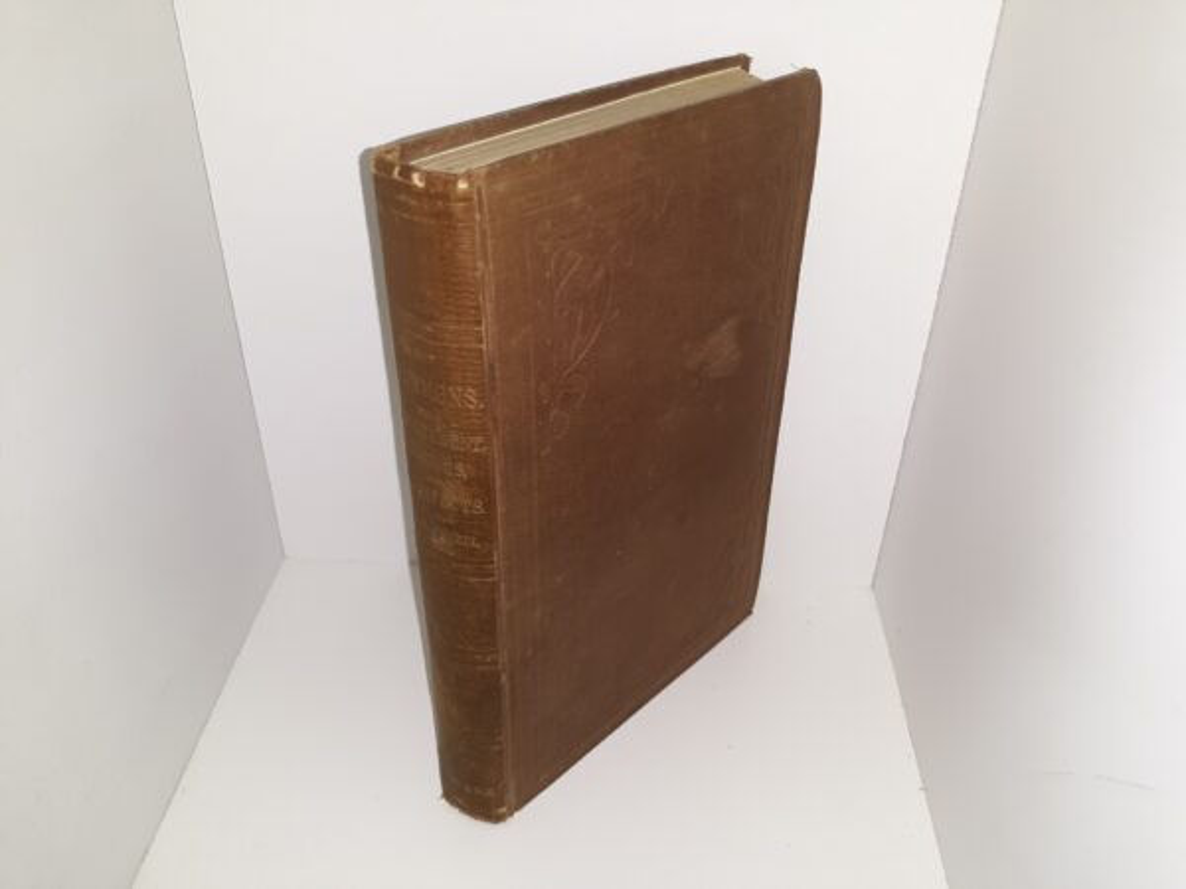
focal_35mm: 28
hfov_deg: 63.4
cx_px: 593
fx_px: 959
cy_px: 444
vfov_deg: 49.7
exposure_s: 1/120
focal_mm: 3.7
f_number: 1.7
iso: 40
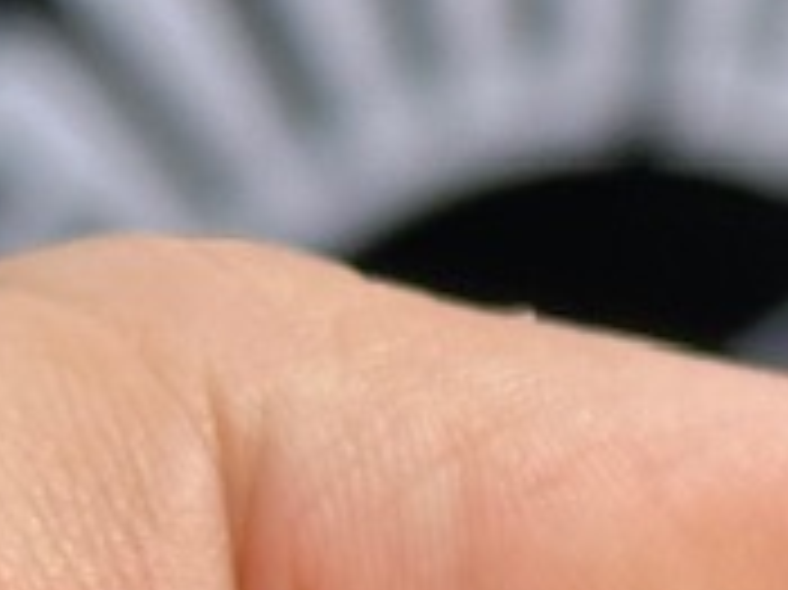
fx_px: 7985
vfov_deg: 4.2
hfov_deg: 5.5
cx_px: 1729
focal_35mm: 351
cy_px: 878
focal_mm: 6.86
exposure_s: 1/927
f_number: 1.78
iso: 64
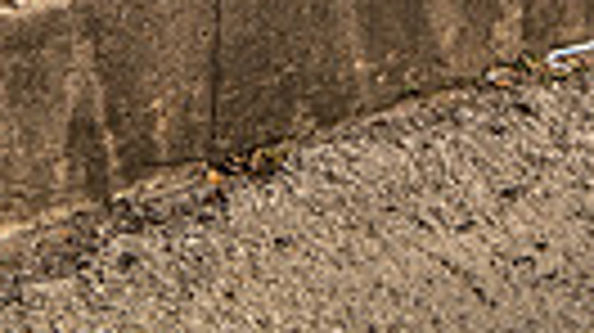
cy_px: -666
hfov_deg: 22.9
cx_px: 324
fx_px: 1464
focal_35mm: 93
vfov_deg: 9.8
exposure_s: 1/250
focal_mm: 26
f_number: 11
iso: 125
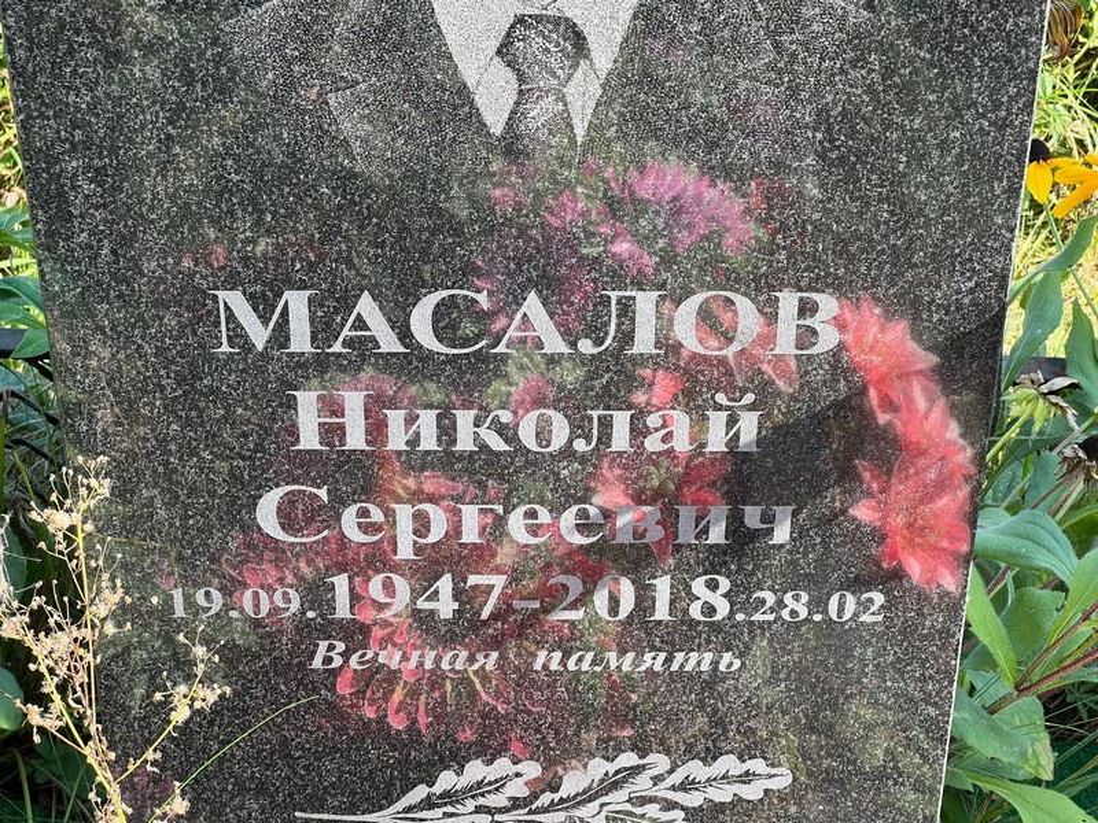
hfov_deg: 25.3
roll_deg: -2.5
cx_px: 549
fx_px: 2442
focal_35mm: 77
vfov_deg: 19.1
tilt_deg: -37.9
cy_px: 412
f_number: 2.8
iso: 32
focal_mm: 9
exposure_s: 1/99
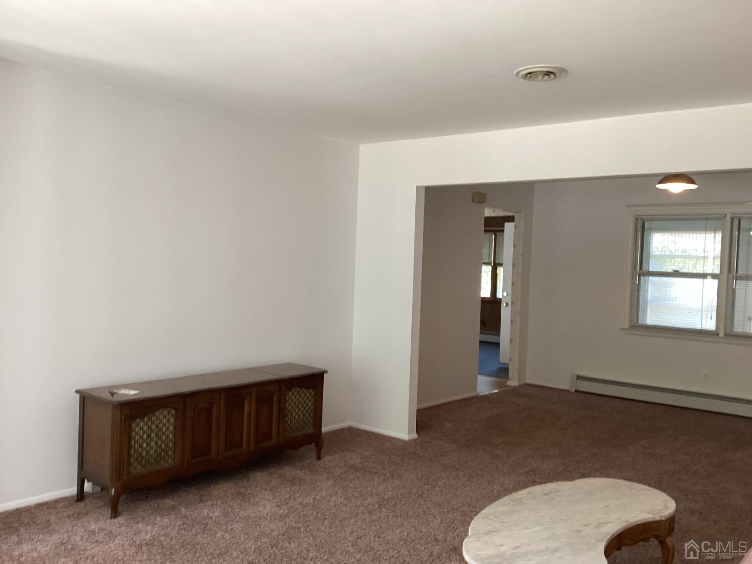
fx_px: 673
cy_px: 282
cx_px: 376
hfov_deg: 58.4
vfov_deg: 45.4
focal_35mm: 31
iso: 125
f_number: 2.4
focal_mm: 3.3
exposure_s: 1/50
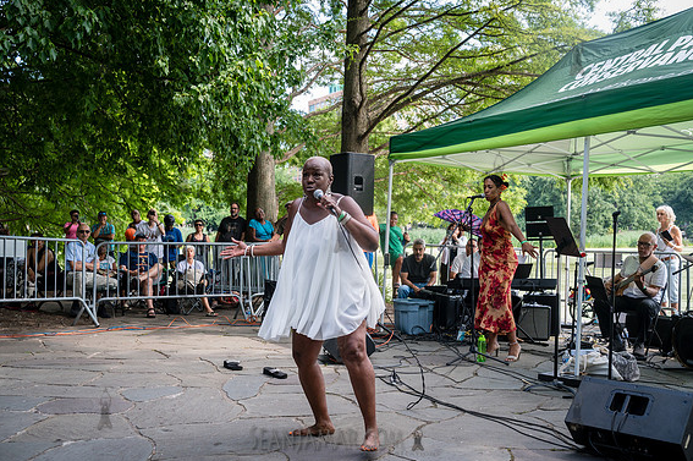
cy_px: 231
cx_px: 340
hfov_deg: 53.2
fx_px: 692
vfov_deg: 36.8
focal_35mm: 36
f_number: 4
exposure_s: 1/640
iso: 640
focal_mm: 35
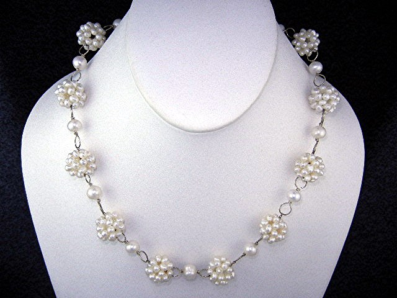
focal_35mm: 30
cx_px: 198
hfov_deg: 60.0
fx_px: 344
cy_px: 149
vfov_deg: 46.8
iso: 175
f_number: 7
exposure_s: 1/30
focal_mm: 5.4
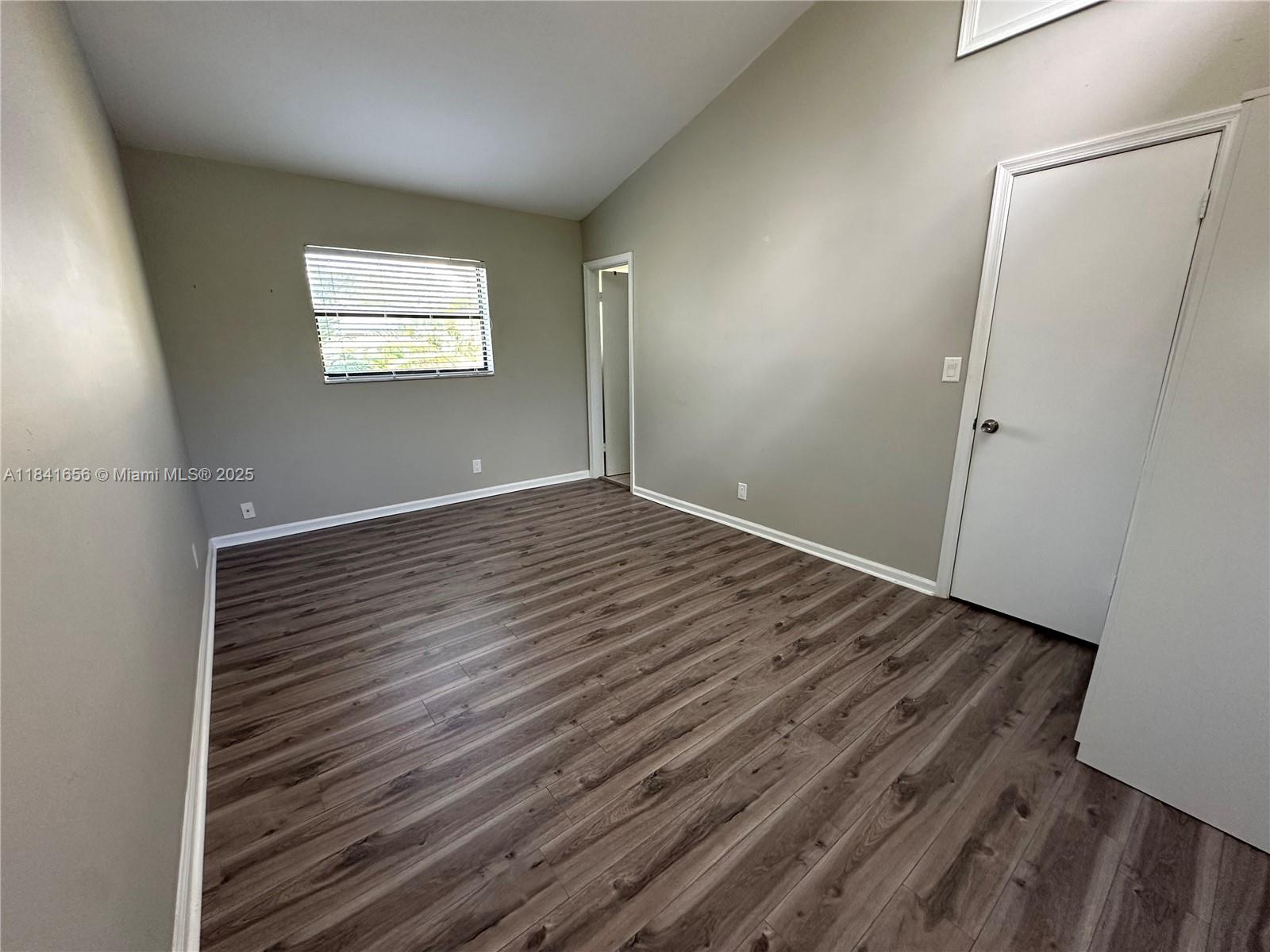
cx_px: 635
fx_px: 514
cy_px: 476
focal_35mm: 14
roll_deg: +0.5
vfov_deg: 85.7
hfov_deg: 102.1
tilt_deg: -13.6
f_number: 2.2
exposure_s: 1/99
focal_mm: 2.22
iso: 250
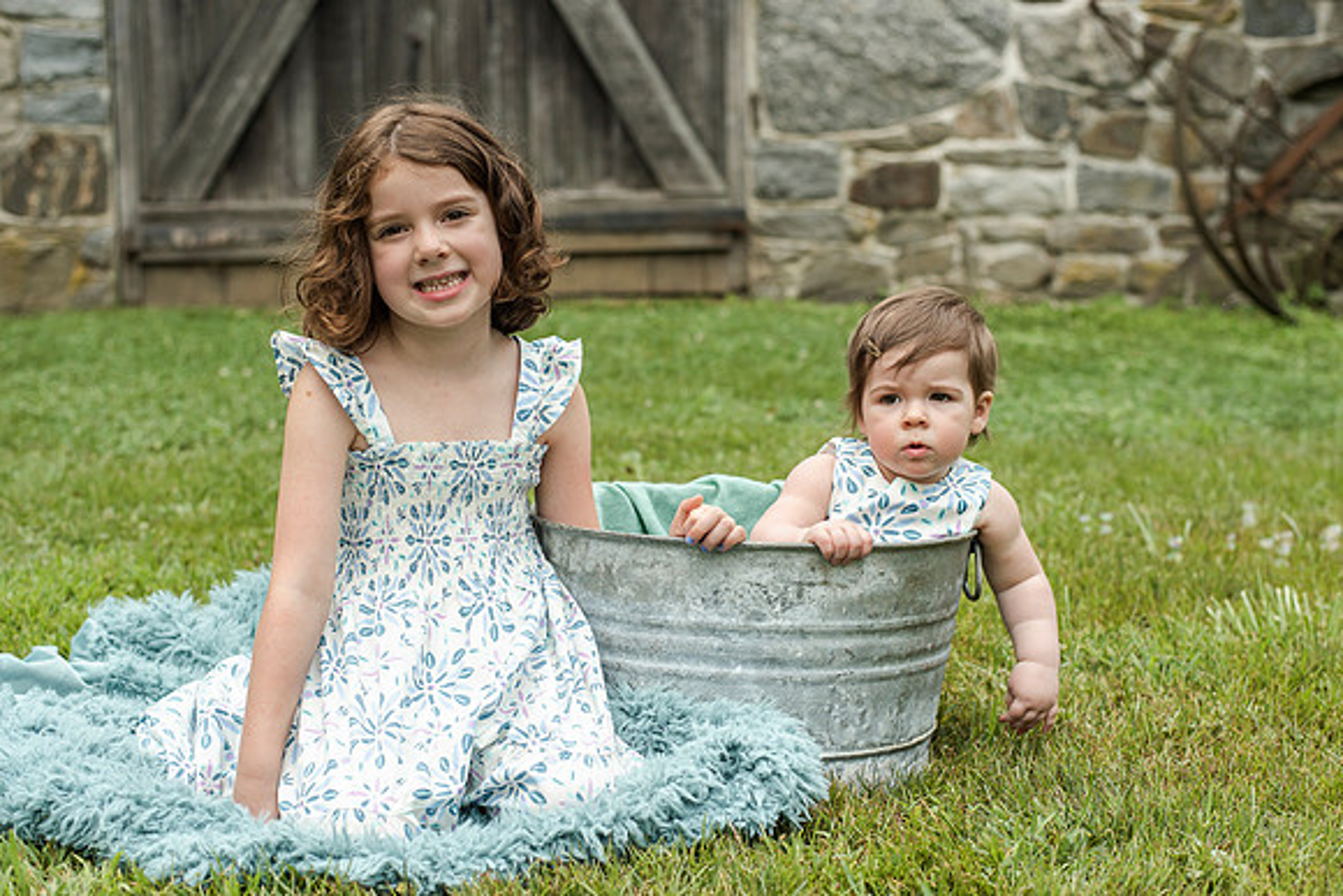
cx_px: 709
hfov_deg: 37.1
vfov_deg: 25.2
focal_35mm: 54
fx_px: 2001
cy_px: 465
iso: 640
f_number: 3.5
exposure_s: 1/2500
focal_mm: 50
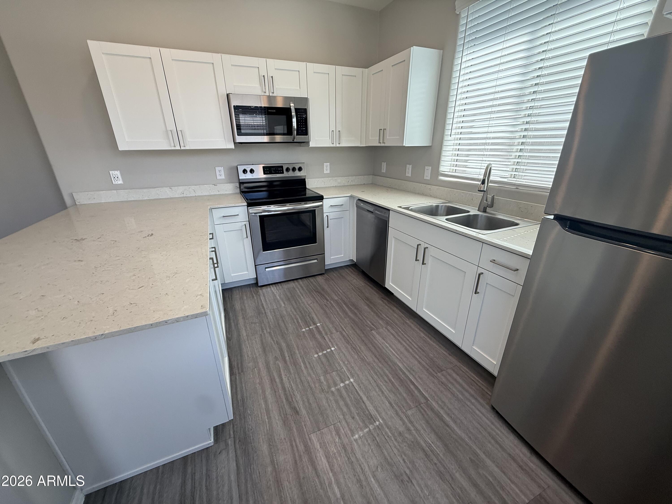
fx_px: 272
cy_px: 252
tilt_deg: -22.0
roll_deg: +0.7
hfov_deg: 102.1
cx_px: 336
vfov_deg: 85.7
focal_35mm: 14
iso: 125
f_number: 2.2
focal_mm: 2.22
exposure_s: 1/120
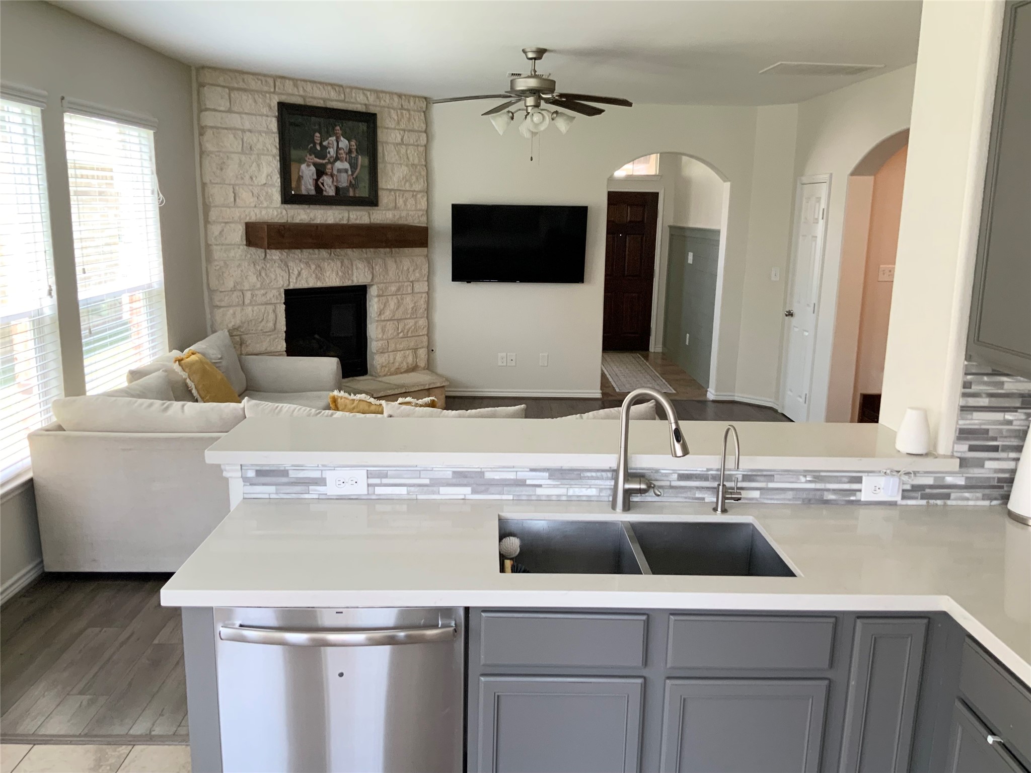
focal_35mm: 29
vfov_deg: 48.2
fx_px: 864
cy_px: 386
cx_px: 516
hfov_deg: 61.7
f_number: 1.8
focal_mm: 3
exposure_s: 1/60
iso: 80
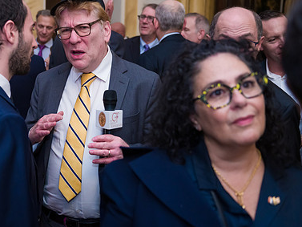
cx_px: 77
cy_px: 90
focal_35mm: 49
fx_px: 428
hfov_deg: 38.0
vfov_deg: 29.6
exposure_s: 1/200
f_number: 3.2
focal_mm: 32
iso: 1600
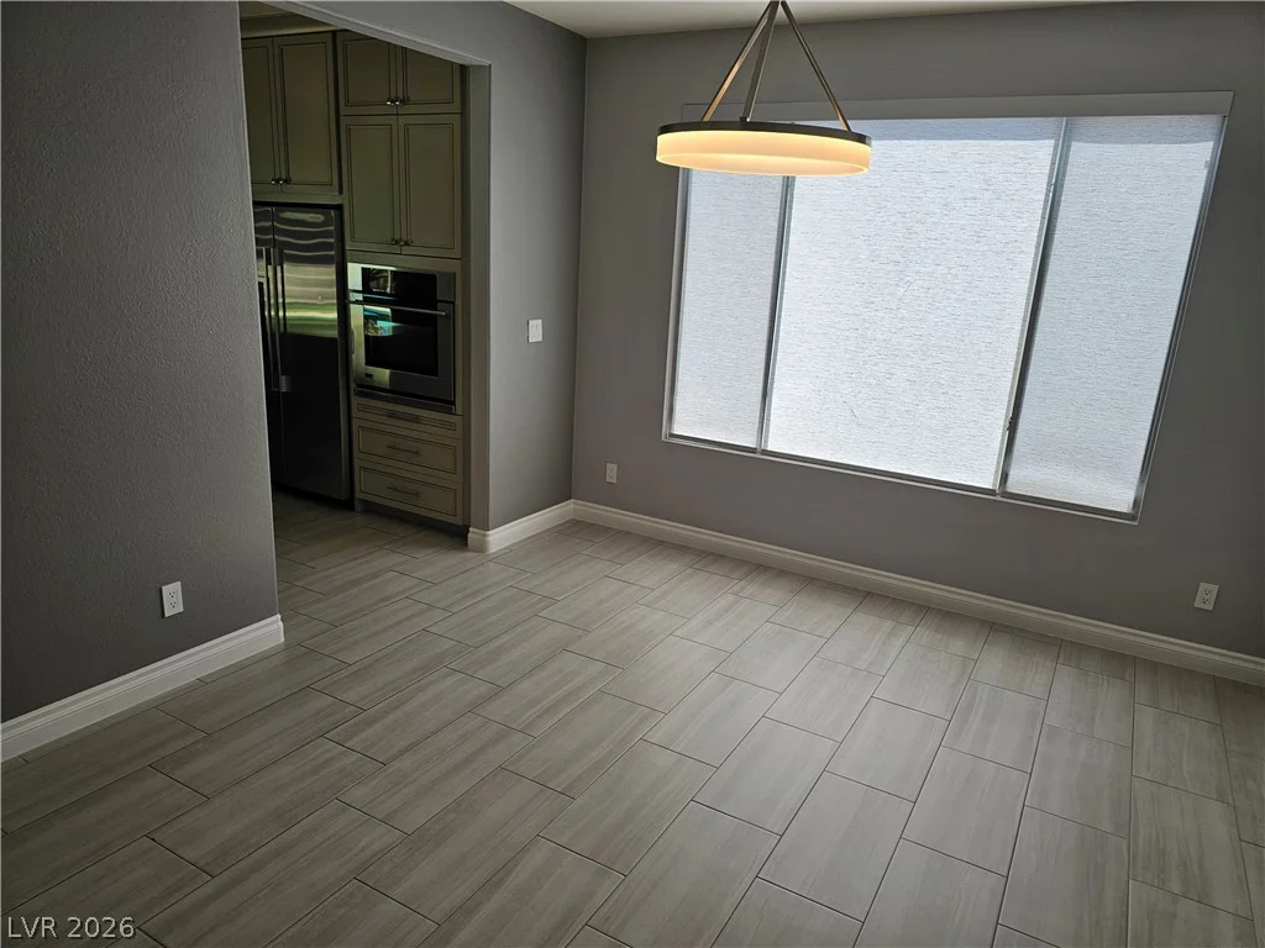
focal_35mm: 23
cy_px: 474
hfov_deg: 73.9
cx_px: 632
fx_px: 841
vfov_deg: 58.9
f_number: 1.7
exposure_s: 1/207
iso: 25
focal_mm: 6.3
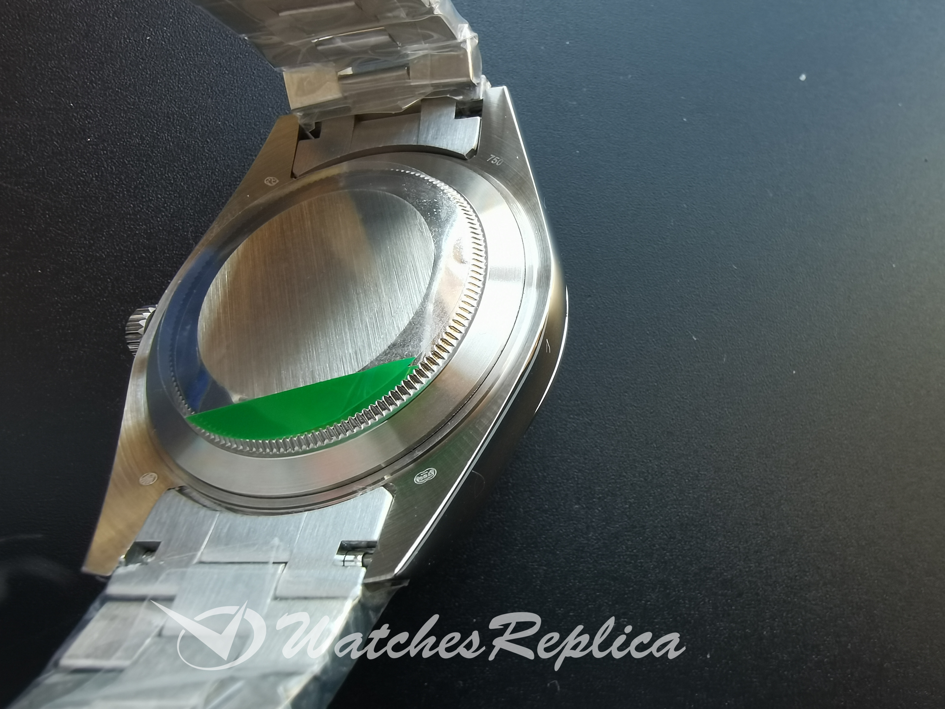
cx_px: 472
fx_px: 710
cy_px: 354
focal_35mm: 26
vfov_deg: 53.1
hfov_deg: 67.3
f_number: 2.2
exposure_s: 1/50
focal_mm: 2.26
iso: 100
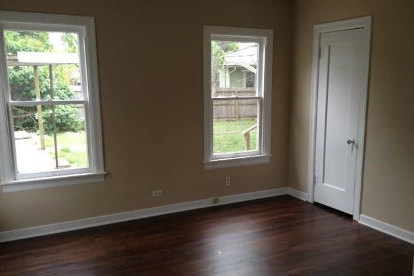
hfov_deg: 51.9
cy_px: 155
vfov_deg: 35.9
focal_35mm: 37
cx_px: 209
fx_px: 425
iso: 64
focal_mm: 4.28
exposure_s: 1/120
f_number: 2.4
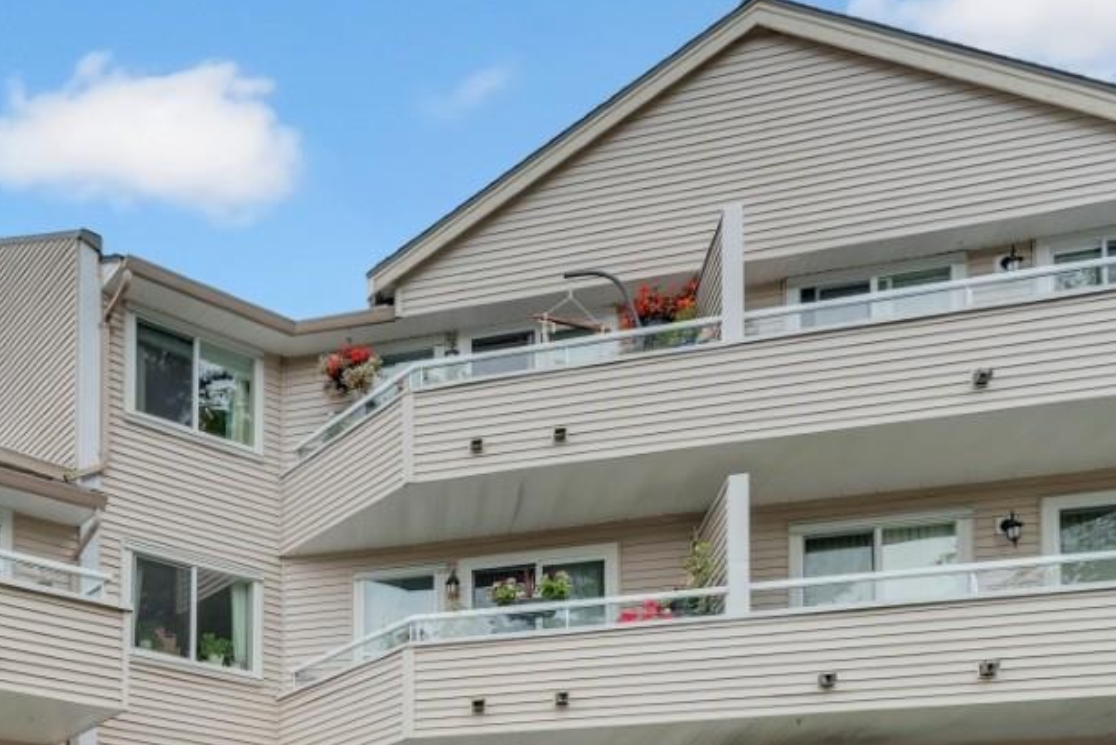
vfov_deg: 29.1
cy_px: 971
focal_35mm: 37
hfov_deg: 45.4
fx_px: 1147
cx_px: 49
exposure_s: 1/250
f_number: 8
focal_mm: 14
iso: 400
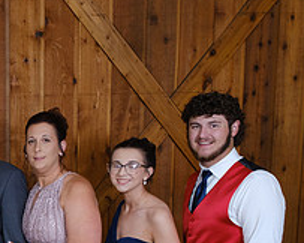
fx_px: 737
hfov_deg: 20.7
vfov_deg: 17.7
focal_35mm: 82
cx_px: -115
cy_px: 299
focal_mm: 16
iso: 1600
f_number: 4.5
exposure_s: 1/60
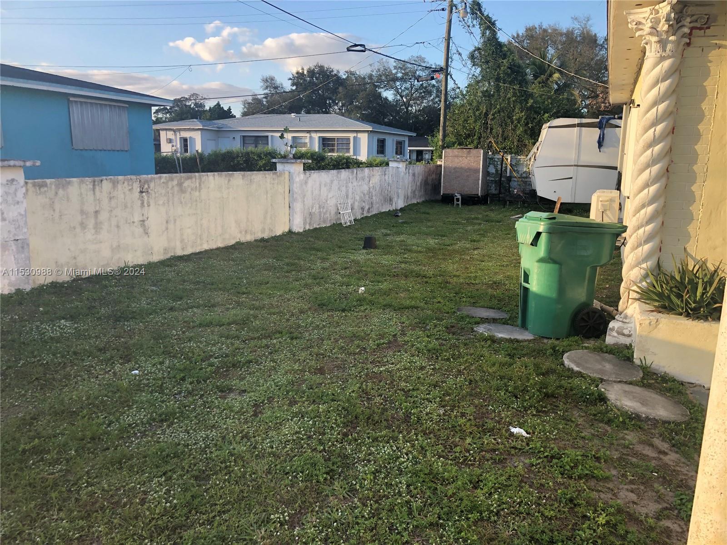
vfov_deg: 49.7
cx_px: 364
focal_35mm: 28
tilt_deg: -11.5
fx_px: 588
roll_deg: +1.7
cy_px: 272
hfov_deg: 63.4
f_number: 1.8
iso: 20
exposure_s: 1/284
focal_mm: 3.99
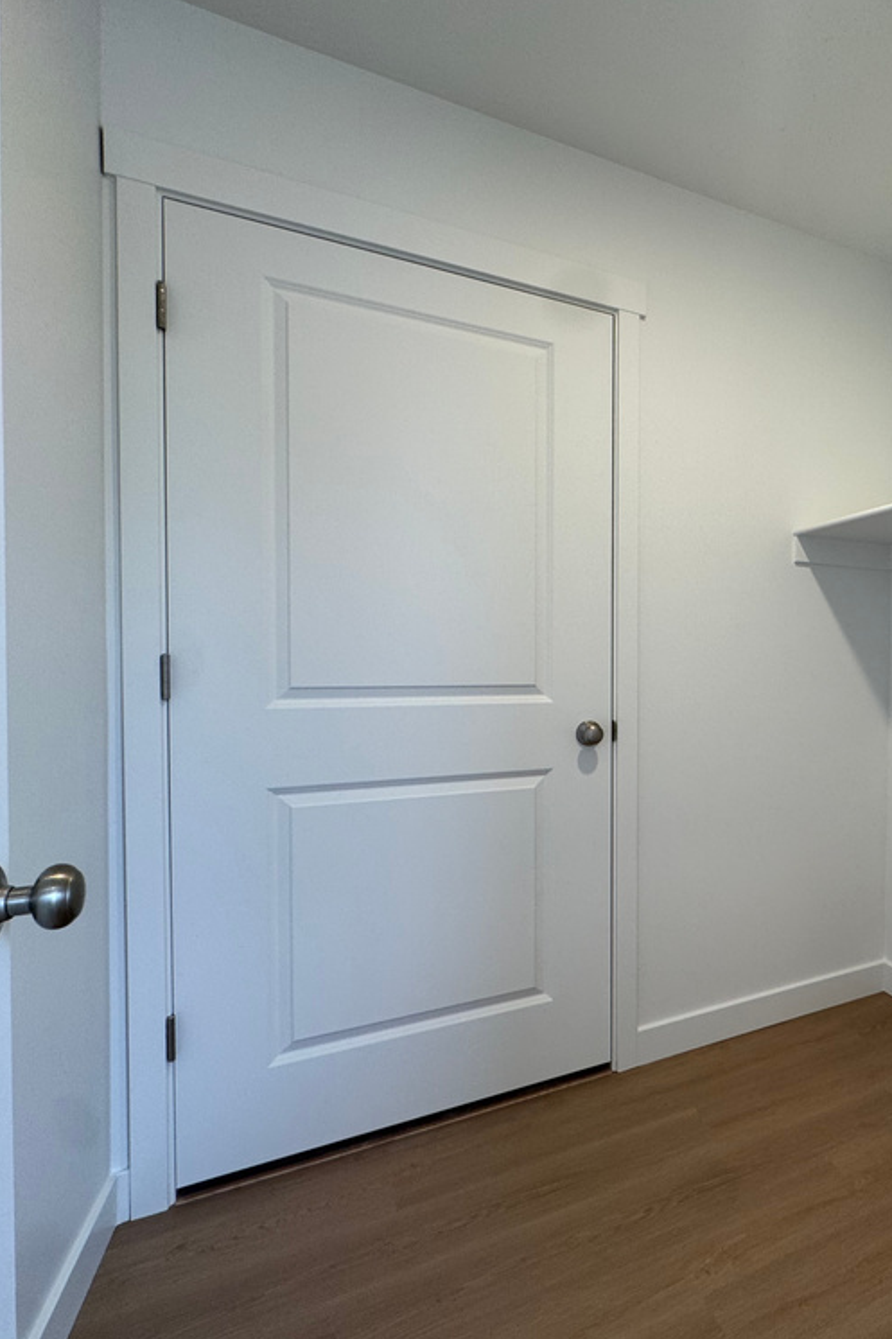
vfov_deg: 84.0
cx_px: 827
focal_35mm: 20
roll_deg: -1.5
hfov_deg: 53.0
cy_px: 678
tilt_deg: -1.7
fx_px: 744
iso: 64
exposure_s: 1/120
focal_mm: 2.22
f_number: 2.2
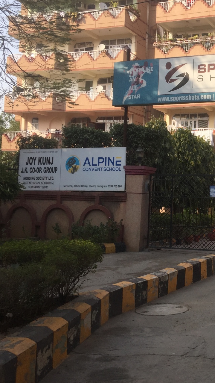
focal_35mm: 45
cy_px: 187
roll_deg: -2.1
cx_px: 259
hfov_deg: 24.1
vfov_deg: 45.5
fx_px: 456
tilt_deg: +3.6
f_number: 2.2
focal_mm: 4.15
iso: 32
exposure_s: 1/964
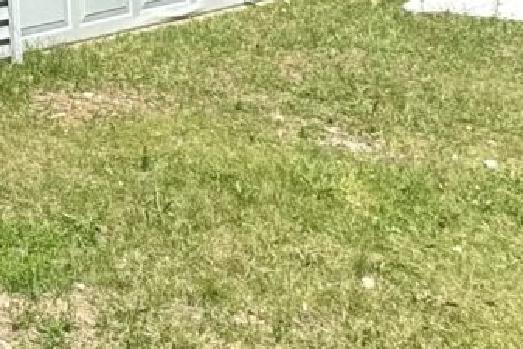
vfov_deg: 14.3
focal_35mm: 83
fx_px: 1206
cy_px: -301
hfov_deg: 19.1
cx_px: -402
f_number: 2.2
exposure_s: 1/1217
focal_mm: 2.22
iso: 40
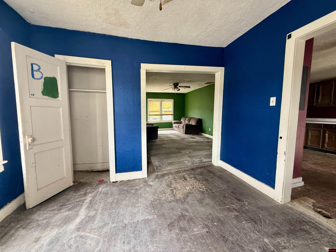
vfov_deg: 85.7
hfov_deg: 102.1
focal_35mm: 14
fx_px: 136
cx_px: 168
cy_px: 126
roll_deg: +0.2
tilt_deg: -5.3
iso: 250
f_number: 2.2
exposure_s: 1/99
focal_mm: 2.22
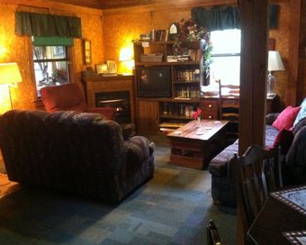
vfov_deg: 40.1
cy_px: 122
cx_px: 147
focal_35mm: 37
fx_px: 335
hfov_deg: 49.1
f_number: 2.8
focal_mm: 3.85
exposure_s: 1/15
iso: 1000
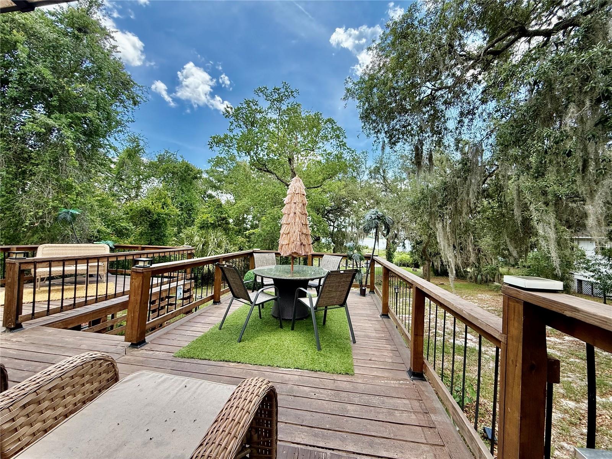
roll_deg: -1.0
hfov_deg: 102.1
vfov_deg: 85.7
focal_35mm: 14
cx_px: 306
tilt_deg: +2.0
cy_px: 230
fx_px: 248
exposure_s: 1/510
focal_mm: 2.22
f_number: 2.2
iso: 64
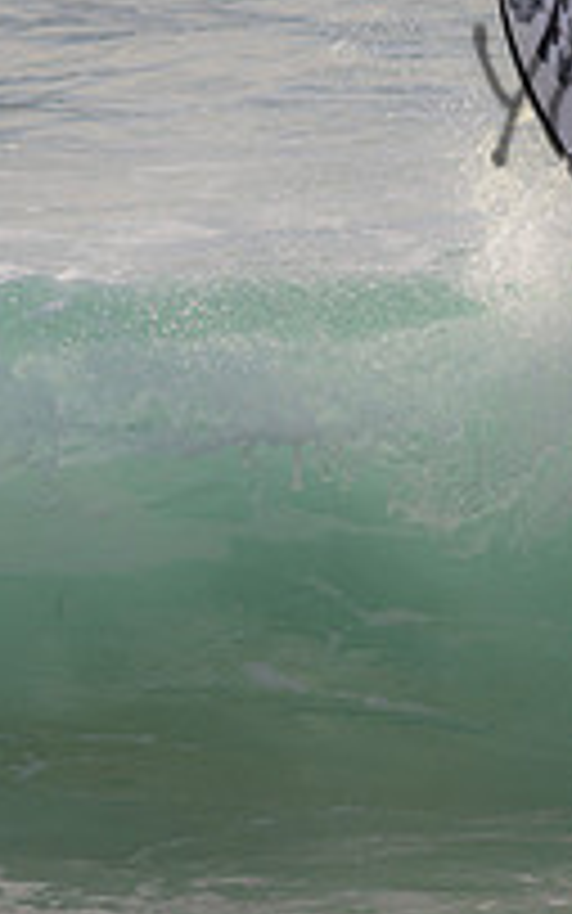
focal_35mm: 1107
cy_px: 56
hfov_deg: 1.2
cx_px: 937
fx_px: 27591
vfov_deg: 1.9
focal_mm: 380
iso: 180
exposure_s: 1/400
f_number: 10
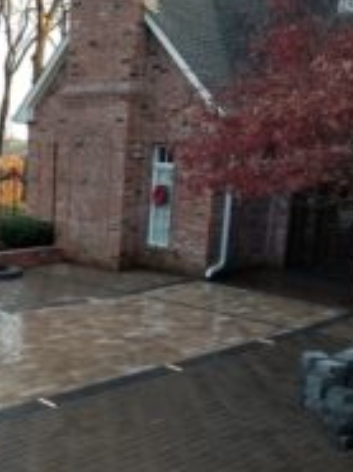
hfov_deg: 28.6
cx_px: 41
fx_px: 668
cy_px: 306
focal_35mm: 49
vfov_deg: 38.6
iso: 64
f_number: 1.7
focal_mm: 4.25
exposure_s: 1/120
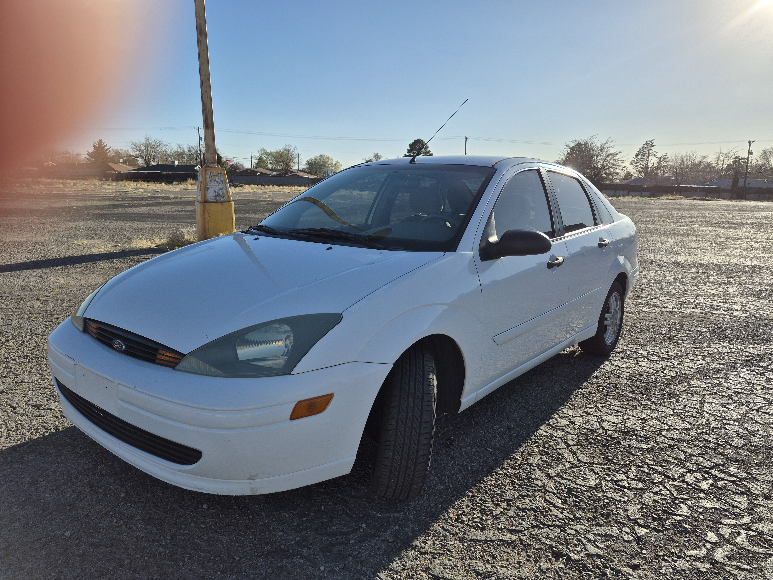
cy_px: 290
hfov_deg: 73.9
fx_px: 514
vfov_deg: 58.9
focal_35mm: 23
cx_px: 386
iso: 25
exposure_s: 1/2616
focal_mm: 5.4
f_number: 1.8
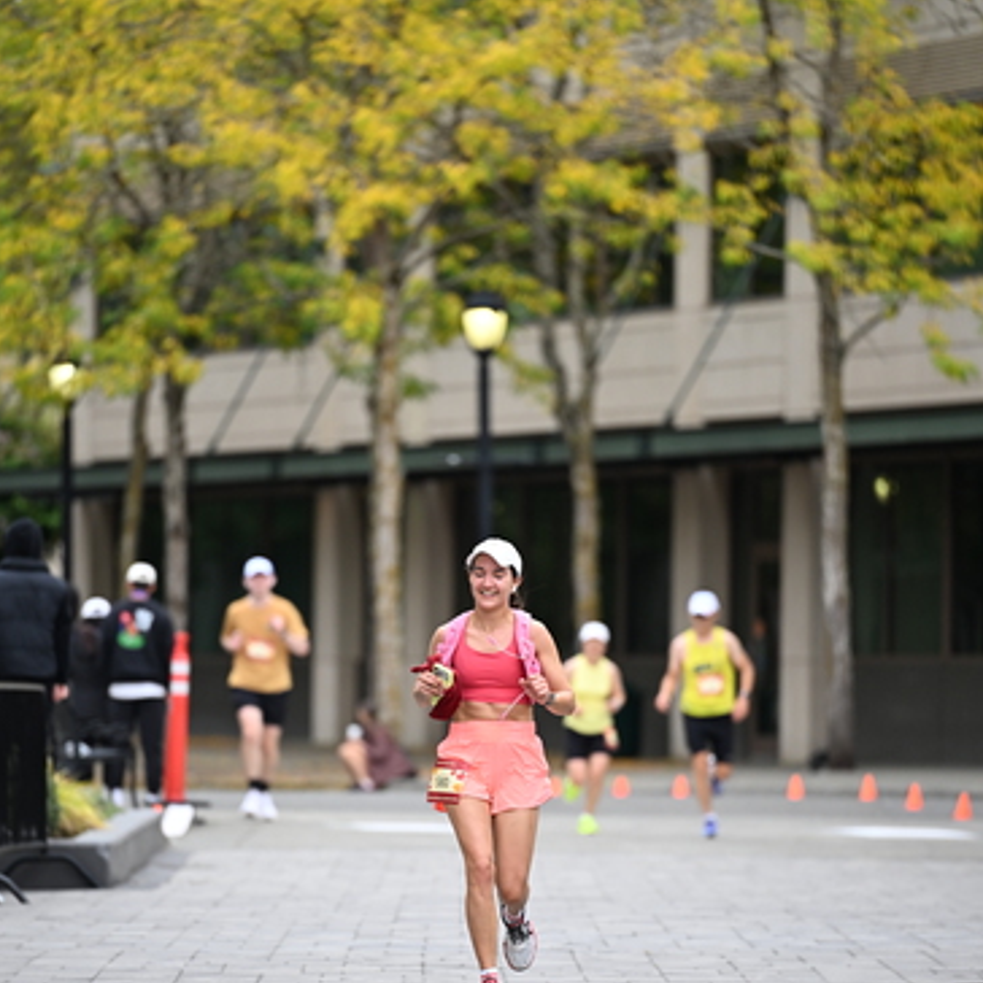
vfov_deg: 6.8
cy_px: 654
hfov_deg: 6.8
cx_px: 490
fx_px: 8257
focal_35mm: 257
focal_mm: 200
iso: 640
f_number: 2.8
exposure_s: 1/2000
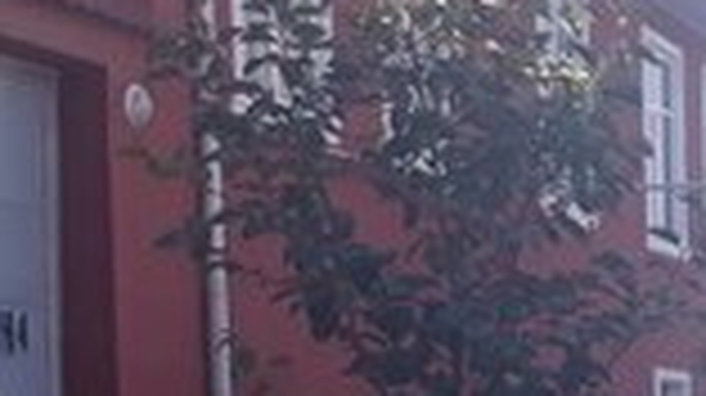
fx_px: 2319
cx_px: 1259
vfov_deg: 9.3
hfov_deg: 15.1
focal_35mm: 124
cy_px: 700
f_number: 1.9
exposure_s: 1/400
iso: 40
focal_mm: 3.6
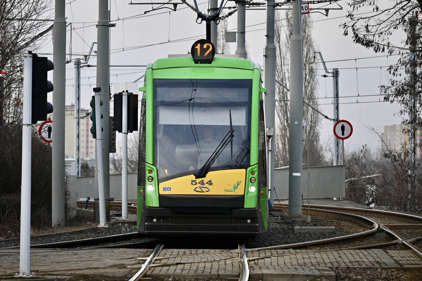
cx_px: 211
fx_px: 3692
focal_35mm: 315
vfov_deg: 4.4
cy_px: 140
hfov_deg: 6.5
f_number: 6
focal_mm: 210
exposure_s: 1/1000
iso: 1400
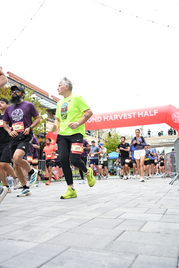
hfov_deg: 42.3
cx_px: 90
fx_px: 231
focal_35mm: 31
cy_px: 134
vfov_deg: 60.3
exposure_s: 1/640
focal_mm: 31
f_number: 4
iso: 2000
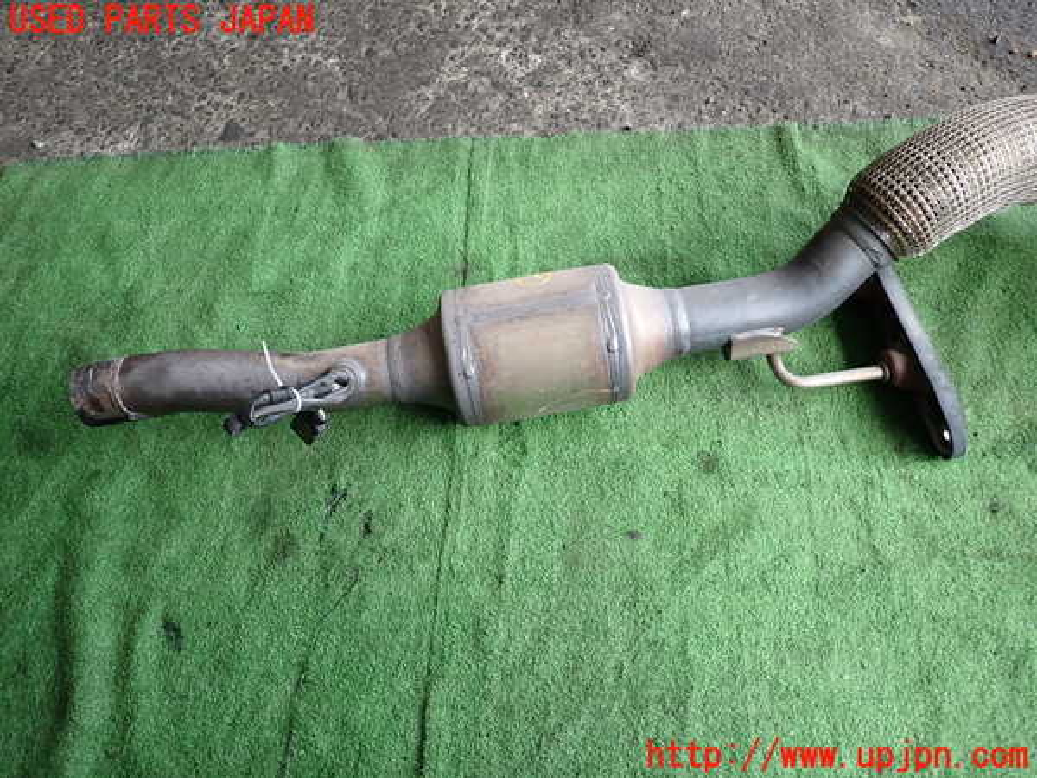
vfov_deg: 54.9
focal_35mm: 25
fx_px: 749
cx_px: 518
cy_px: 389
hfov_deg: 69.4
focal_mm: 4.5
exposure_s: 1/200
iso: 100
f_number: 2
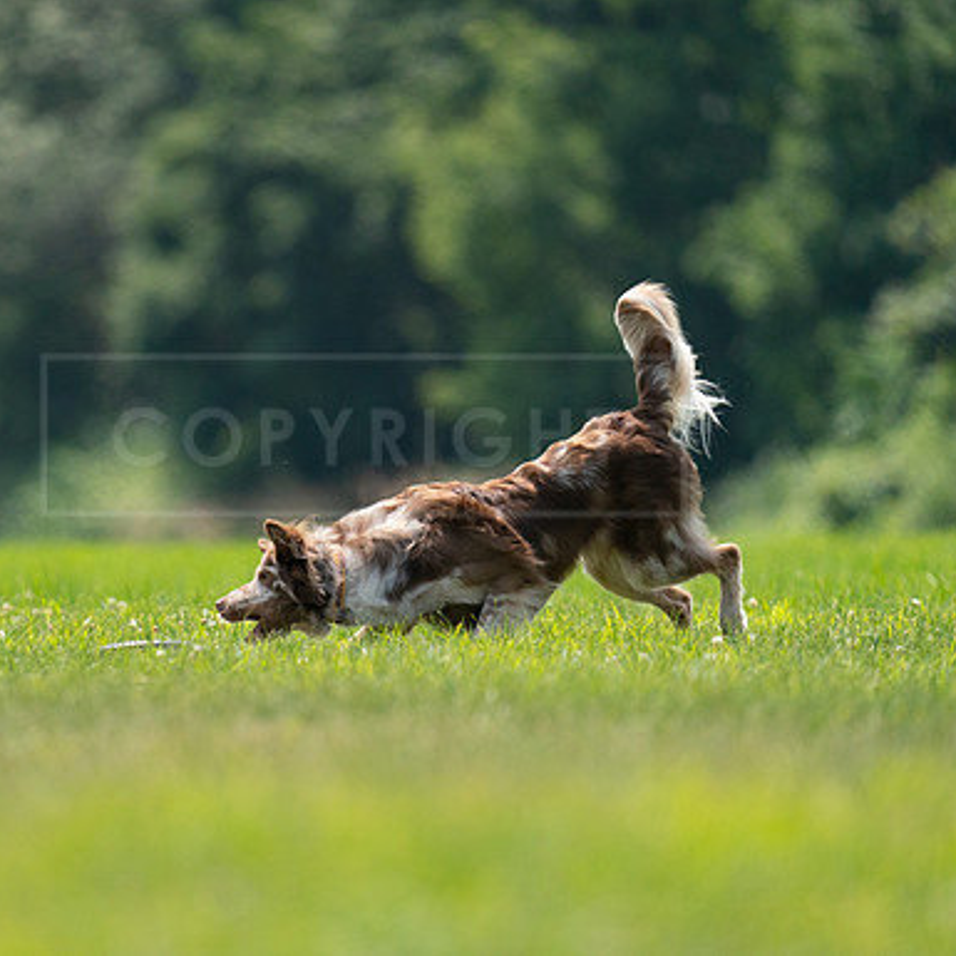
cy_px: 478
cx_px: 278
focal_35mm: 636
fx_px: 19872
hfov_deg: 2.8
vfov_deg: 2.8
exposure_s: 1/4000
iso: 1600
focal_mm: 496
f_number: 6.3
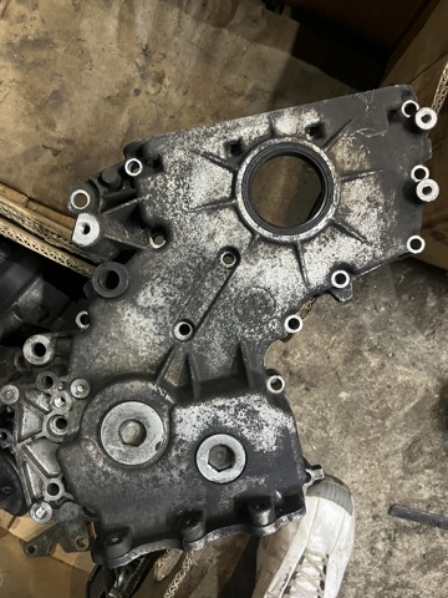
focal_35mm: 26
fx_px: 449
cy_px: 299
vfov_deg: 67.3
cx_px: 224
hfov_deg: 53.1
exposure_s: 1/25
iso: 500
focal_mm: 5.1
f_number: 1.6
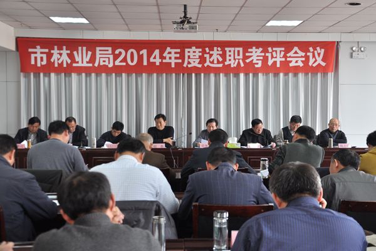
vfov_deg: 28.1
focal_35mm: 48
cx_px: 188
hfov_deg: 41.1
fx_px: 501
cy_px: 126
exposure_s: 1/30
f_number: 4.2
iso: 500
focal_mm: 32
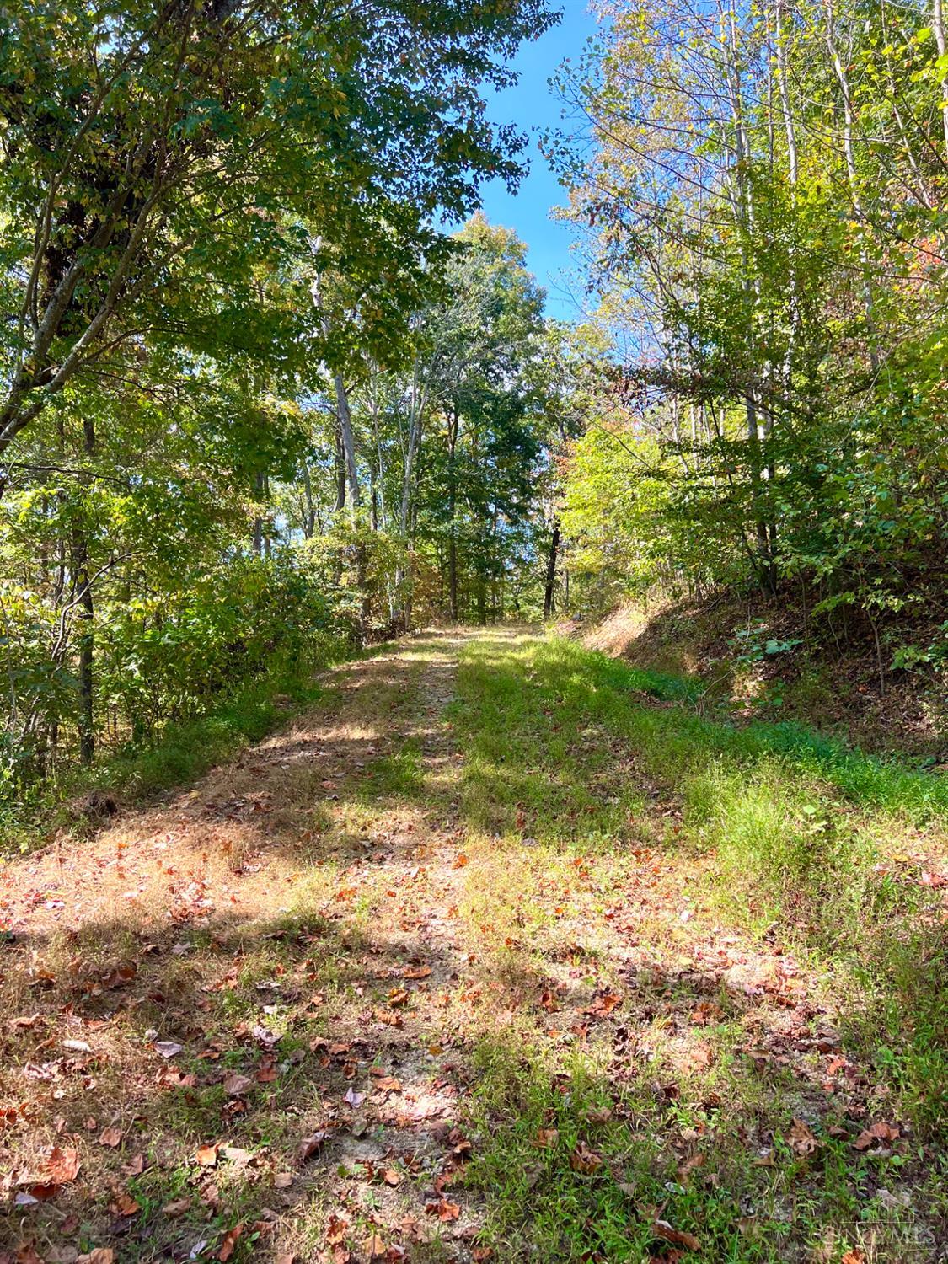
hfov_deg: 53.1
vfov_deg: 67.3
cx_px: 474
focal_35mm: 26
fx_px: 949
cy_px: 632
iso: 50
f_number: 1.5
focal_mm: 5.7
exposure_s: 1/678
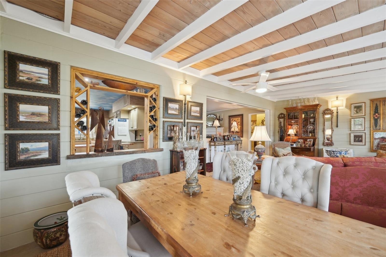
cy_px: 128
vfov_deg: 81.1
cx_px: 193
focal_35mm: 14
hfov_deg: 104.3
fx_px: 150
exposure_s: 1/8
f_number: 8
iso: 400
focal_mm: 14
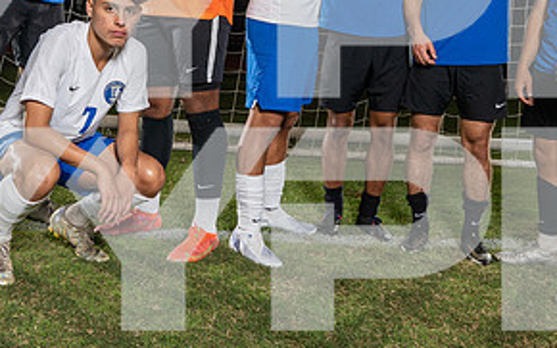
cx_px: 240
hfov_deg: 41.0
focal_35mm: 49
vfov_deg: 25.0
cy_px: -3
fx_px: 744
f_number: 6.3
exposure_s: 1/125
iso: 400
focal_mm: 24
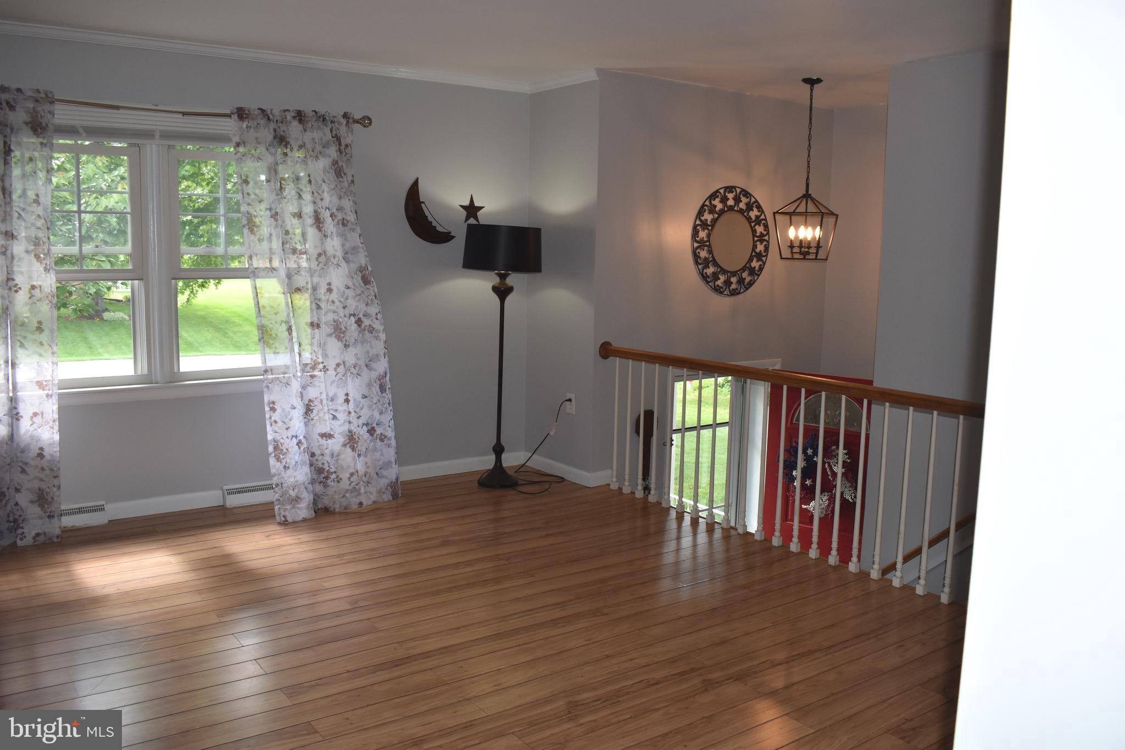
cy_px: 375
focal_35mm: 30
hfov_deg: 61.9
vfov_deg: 43.6
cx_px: 562
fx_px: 937
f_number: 5.6
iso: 640
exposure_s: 1/125
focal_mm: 20
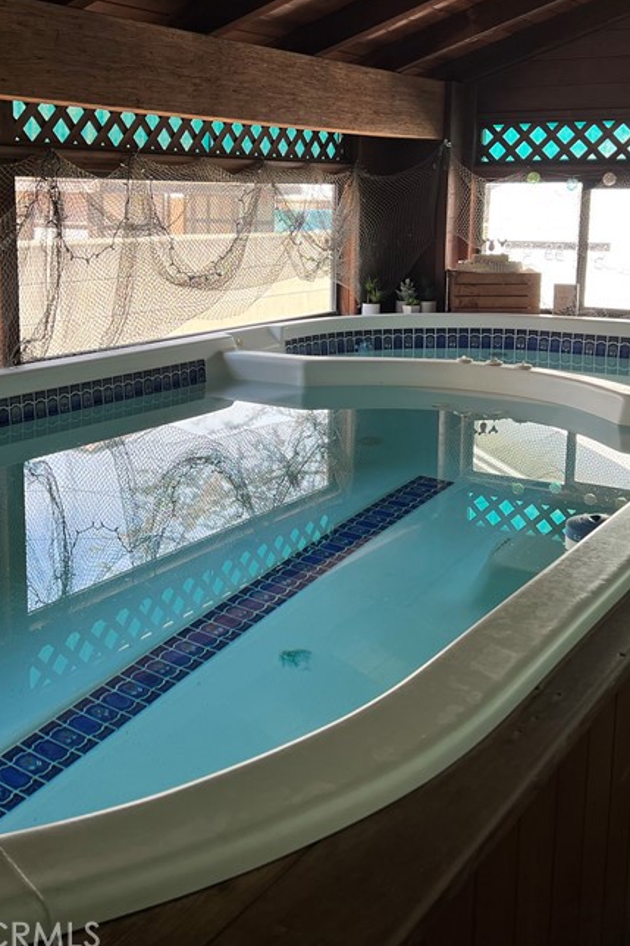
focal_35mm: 43
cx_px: 267
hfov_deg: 31.1
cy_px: 392
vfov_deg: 45.3
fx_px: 1129
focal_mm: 5.7
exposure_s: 1/290
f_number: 1.5
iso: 40
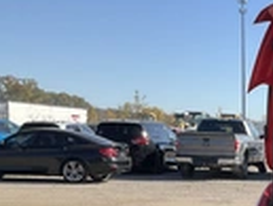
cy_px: 221
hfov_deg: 19.5
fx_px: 710
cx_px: 387
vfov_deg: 16.0
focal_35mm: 90
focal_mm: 3
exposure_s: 1/1250
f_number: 1.8
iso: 25
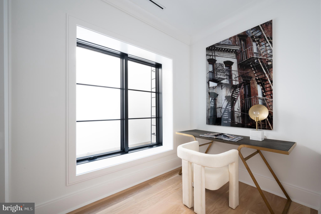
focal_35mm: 14
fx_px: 125
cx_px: 160
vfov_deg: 81.1
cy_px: 107
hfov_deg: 104.3
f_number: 13
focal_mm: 14
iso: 400
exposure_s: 1/50
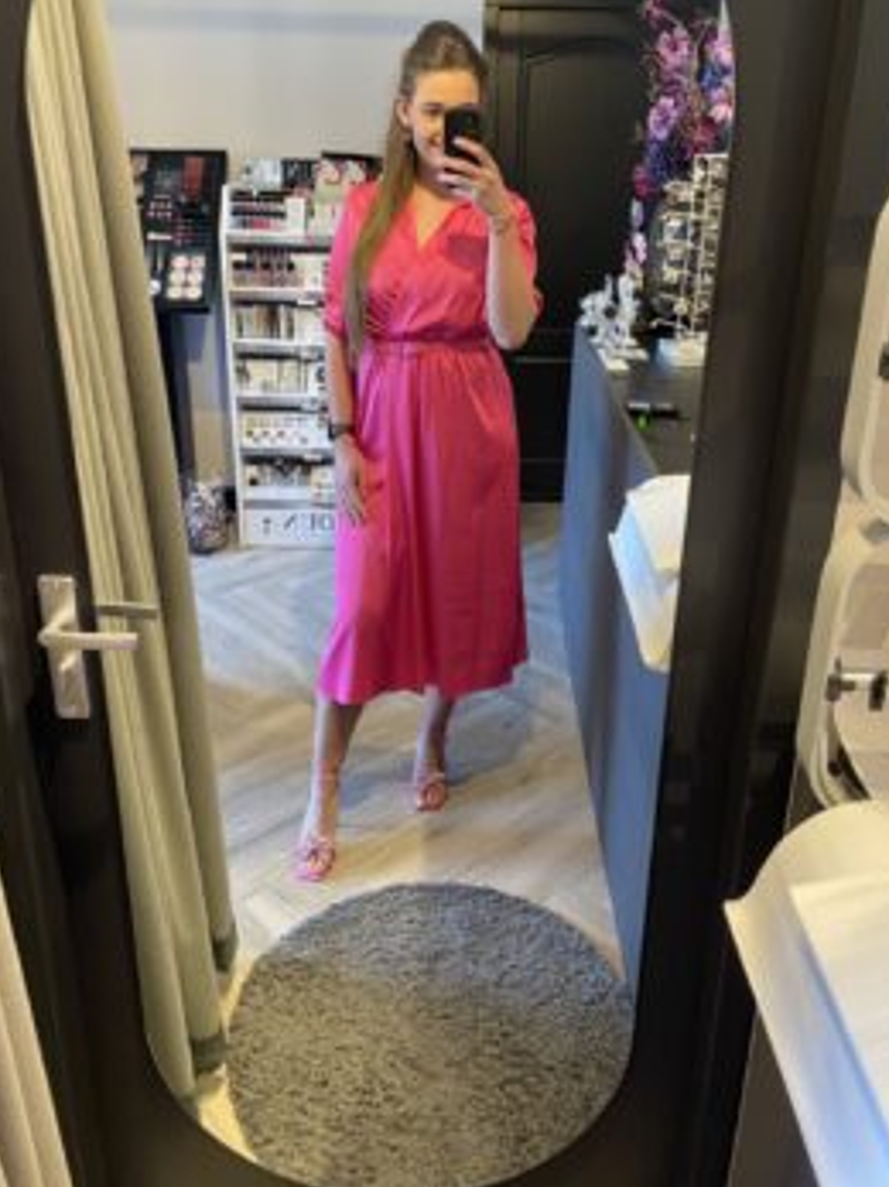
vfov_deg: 60.0
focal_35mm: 30
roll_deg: +0.3
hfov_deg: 46.8
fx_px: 1028
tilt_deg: -22.4
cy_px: 568
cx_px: 438
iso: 200
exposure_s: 1/50
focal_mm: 4.2
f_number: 1.6
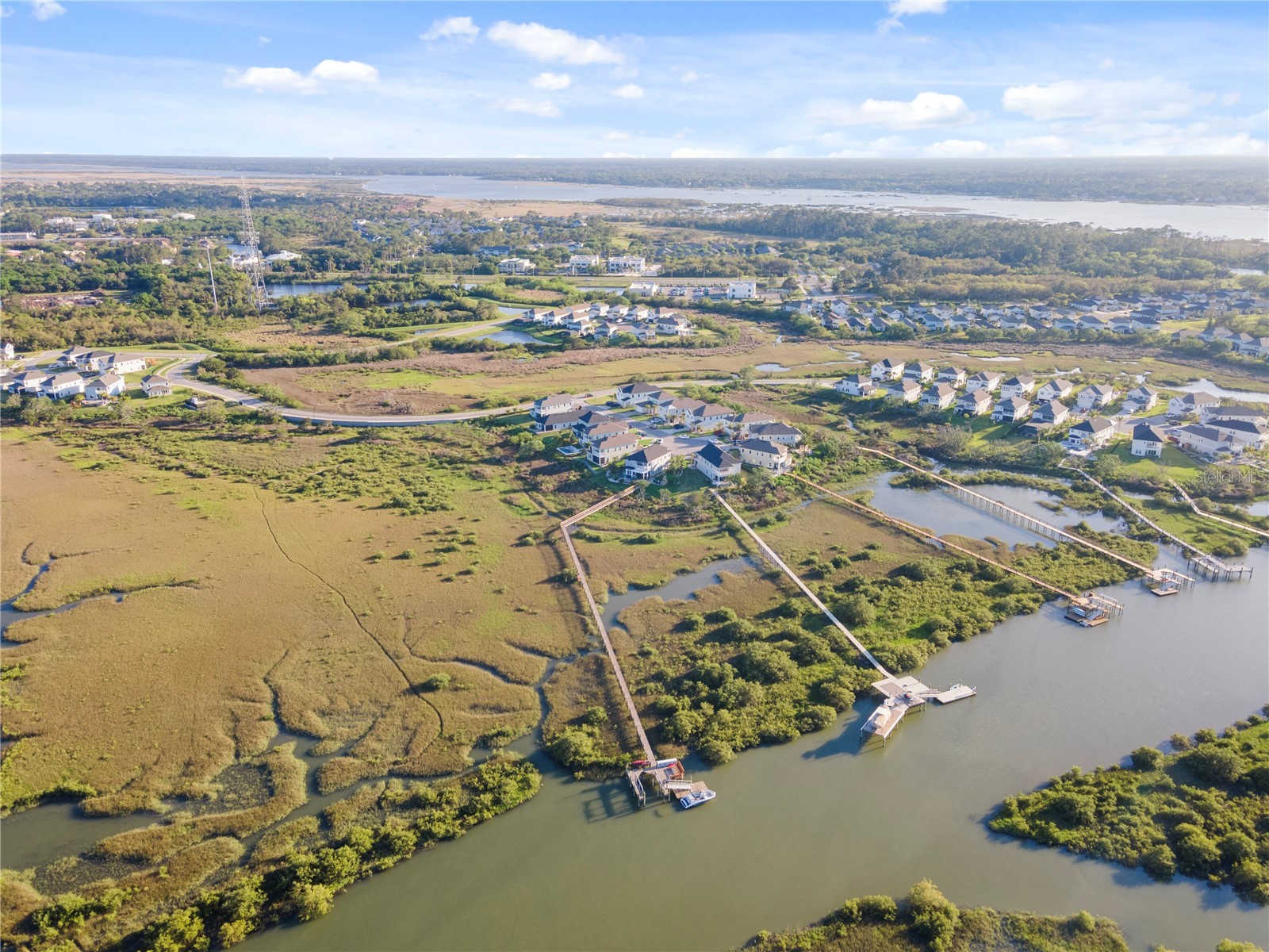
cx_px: 634
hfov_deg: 71.6
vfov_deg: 56.8
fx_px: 880
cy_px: 476
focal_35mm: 24
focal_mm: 4.5
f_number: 2.8
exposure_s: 1/15
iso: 150
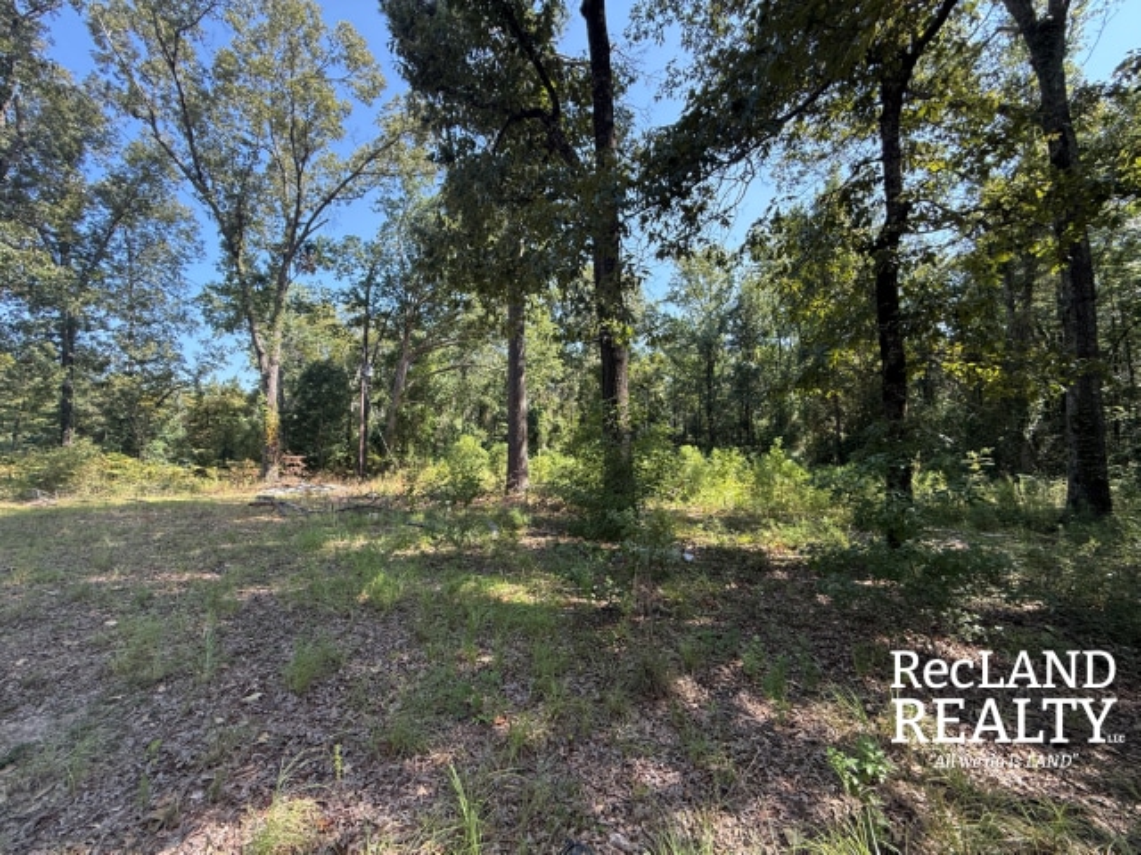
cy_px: 428
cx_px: 570
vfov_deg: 85.7
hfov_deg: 102.1
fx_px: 461
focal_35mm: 14
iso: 64
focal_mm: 2.22
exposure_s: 1/267
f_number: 2.2
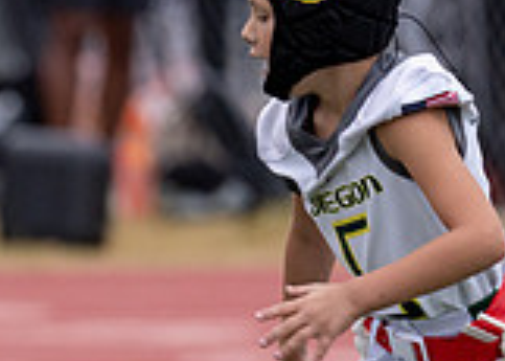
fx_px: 13998
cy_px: 335
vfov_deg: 1.5
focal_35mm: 976
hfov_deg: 2.1
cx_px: -314
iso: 400
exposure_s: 1/1000
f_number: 3.2
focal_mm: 200
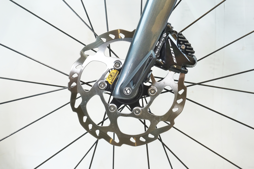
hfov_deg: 45.0
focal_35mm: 44
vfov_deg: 30.8
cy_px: 84
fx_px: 307
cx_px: 127
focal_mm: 29
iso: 800
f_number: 6.3
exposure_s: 1/40
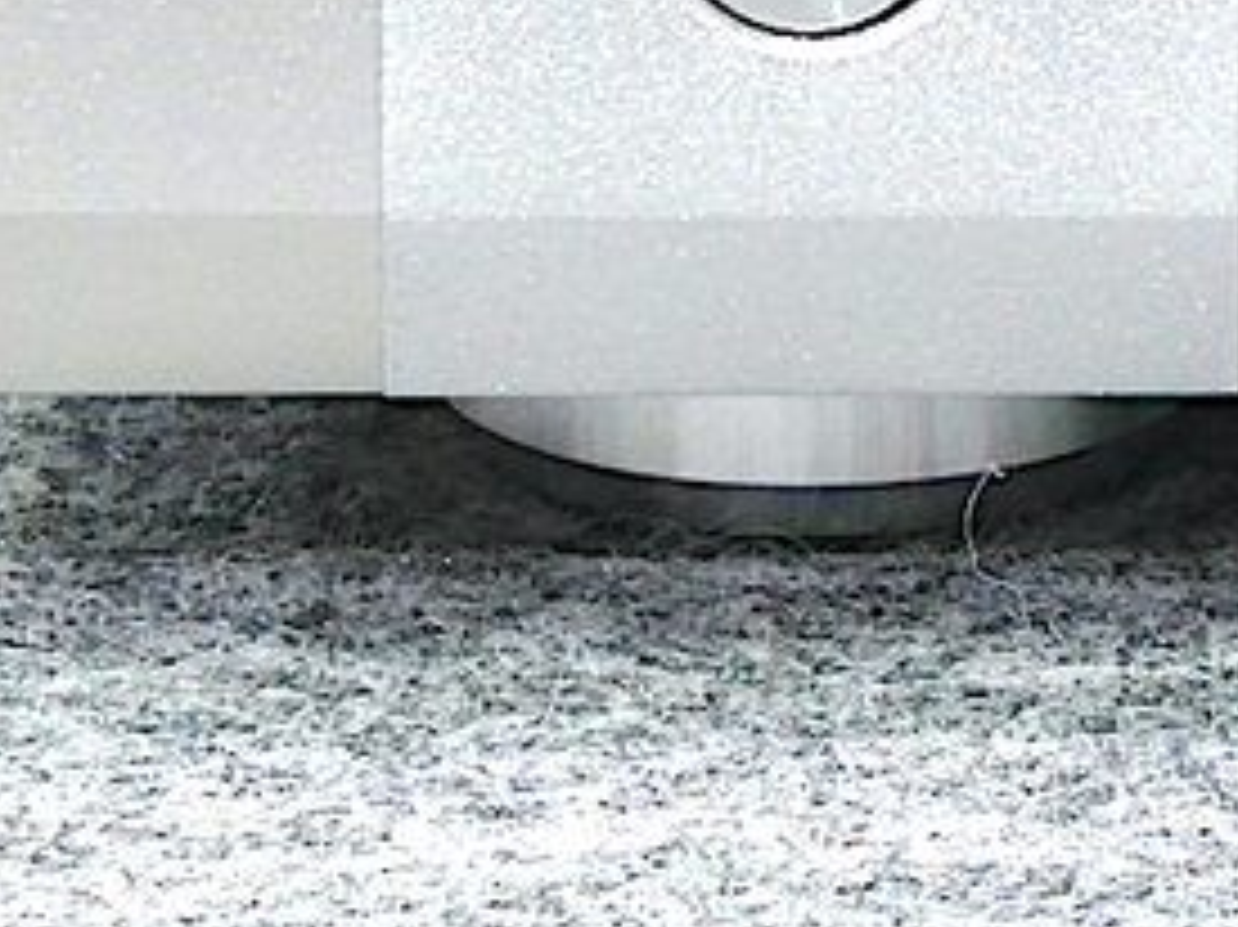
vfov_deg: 1.7
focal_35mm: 874
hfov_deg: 2.3
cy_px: -572
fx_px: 31244
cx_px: 1643
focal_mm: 44.8
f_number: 5.6
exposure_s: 1/5
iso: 200
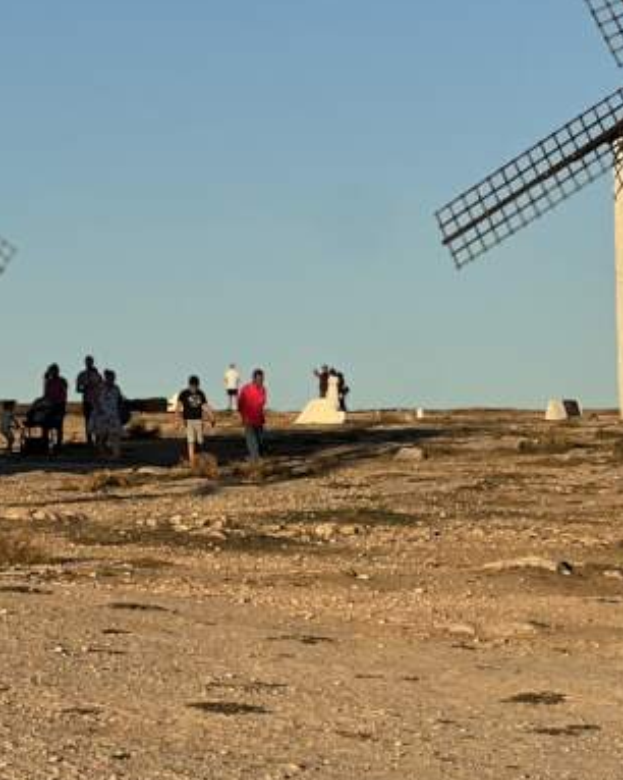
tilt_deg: +4.9
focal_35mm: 201
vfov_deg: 9.6
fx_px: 4636
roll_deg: +2.7
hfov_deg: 7.7
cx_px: 354
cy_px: 216
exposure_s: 1/713
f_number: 2.8
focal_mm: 9
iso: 32
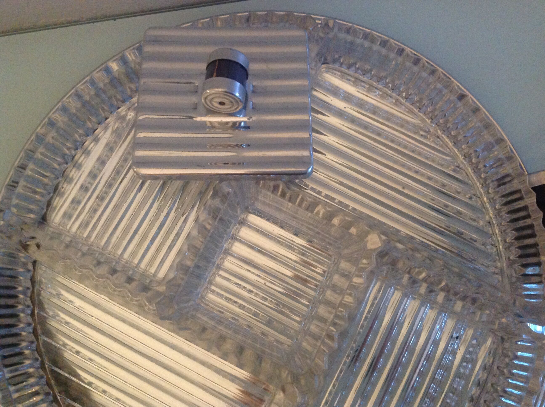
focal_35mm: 35
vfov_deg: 40.6
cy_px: 204
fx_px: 550
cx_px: 272
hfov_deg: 52.7
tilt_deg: -80.4
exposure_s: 1/17
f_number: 2.4
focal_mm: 4.28
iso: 400
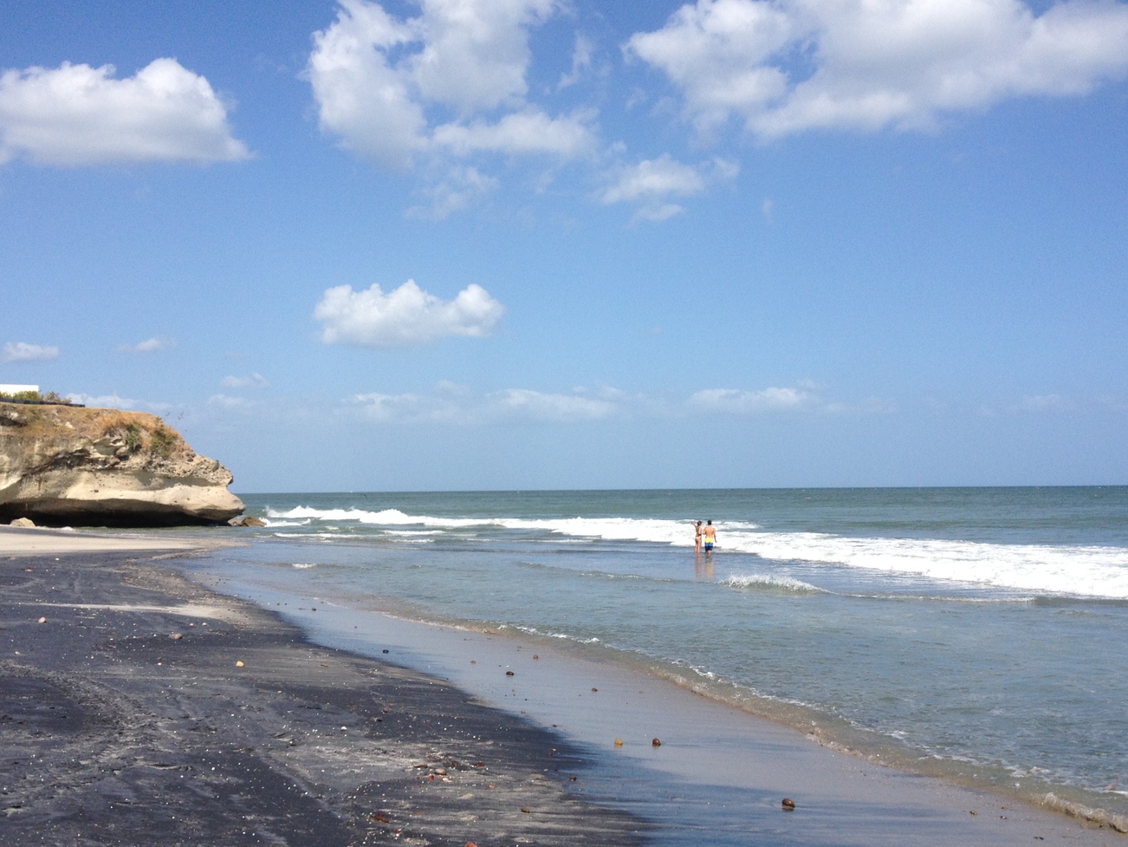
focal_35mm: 43
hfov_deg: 43.8
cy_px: 442
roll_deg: +0.9
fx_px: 1401
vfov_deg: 33.6
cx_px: 567
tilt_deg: -1.3
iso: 50
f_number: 2.4
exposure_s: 1/2513
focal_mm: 4.28
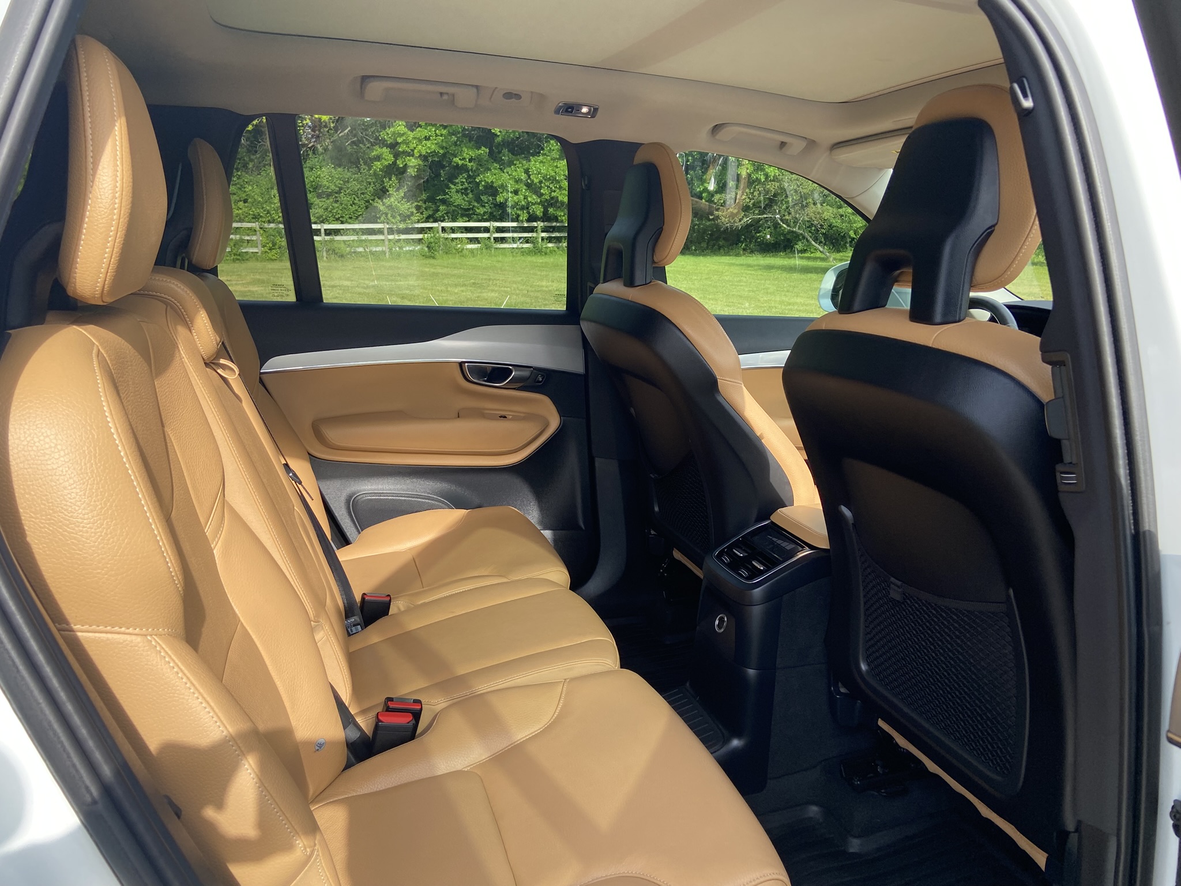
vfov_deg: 53.1
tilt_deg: -13.8
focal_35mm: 26
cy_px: 443
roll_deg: -1.0
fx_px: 887
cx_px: 590
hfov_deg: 67.3
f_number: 1.8
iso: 32
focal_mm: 4.25
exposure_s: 1/473
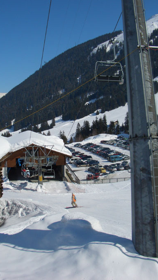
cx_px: 60
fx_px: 290
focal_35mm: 39
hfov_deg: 30.3
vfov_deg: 51.6
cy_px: 138
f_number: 4.3
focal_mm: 5.8
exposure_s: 1/1250
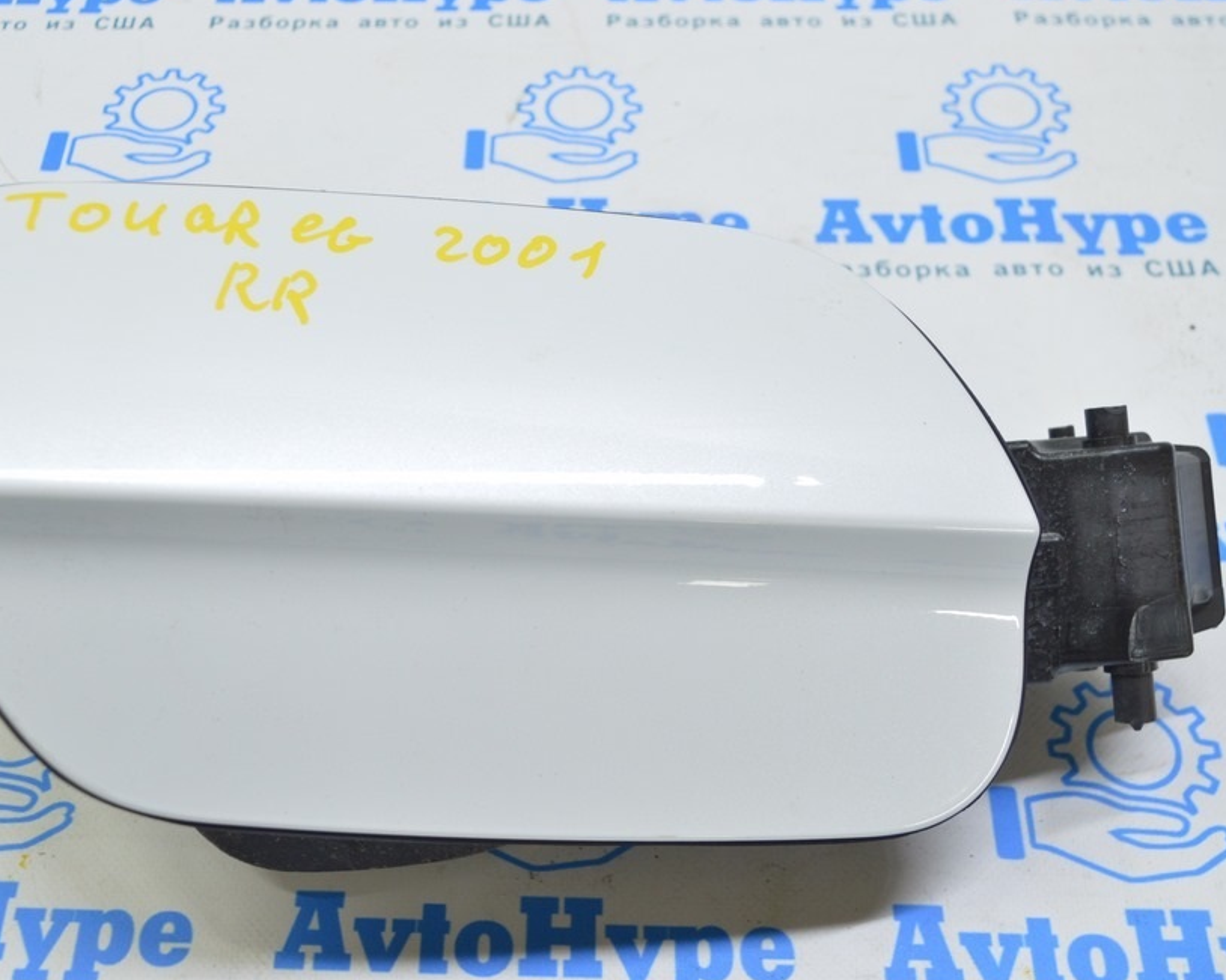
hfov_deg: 40.1
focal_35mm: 46
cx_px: 470
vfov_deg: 32.7
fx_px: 1669
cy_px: 493
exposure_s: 1/20
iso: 400
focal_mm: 26
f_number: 5.6
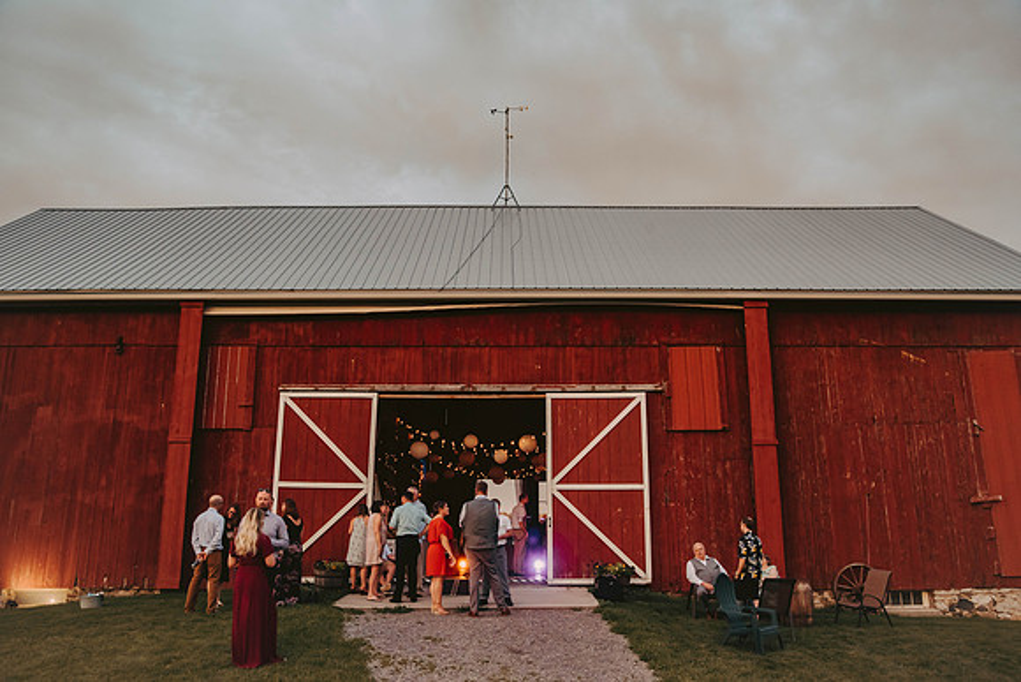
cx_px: 510
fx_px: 794
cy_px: 341
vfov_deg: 46.4
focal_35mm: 28
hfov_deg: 65.5
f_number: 6.3
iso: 800
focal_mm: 28
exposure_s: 1/200
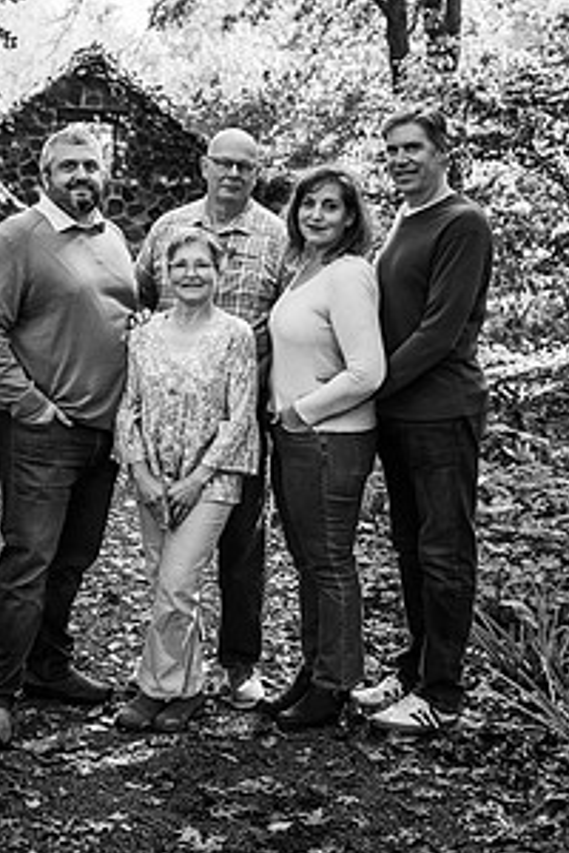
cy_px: 267
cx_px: 171
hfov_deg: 21.5
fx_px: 1494
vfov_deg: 31.6
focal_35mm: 63
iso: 500
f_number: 4.5
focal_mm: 42
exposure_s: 1/250
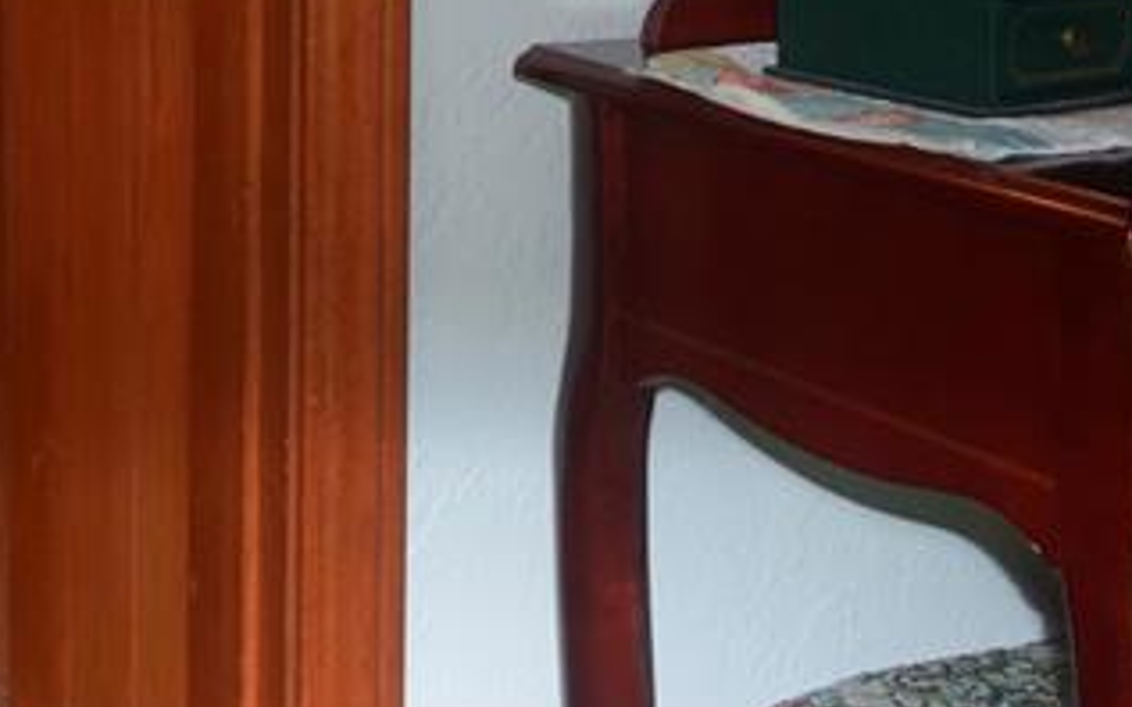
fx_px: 2745
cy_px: -371
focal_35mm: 89
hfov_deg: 22.3
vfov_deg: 13.7
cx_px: -25
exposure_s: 1/60
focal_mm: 18
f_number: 3.5
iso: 900
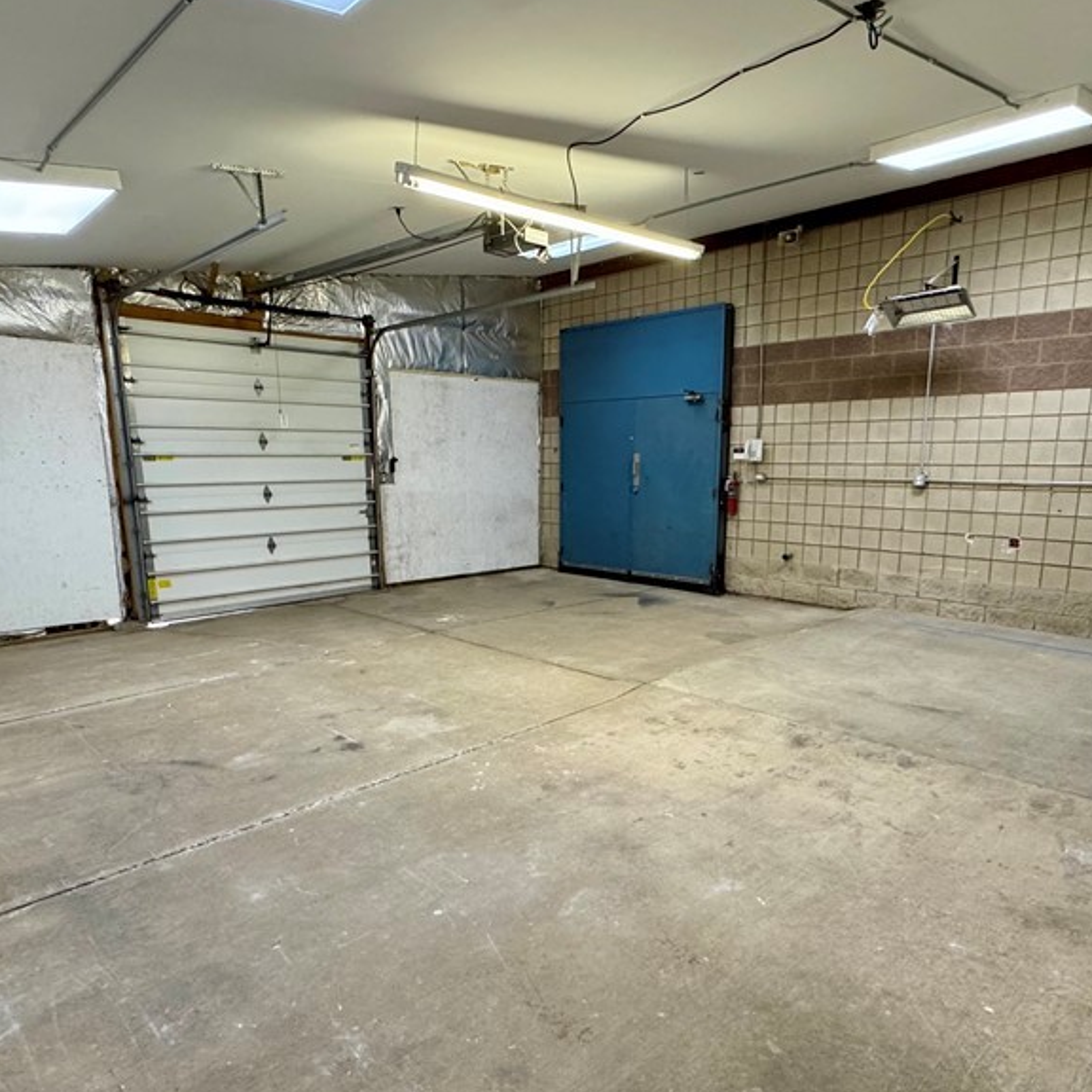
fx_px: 785
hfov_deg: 69.5
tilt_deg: -11.1
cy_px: 620
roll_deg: -0.5
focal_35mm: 22
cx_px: 588
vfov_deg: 69.3
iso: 320
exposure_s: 1/60
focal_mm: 2.22
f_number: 2.2
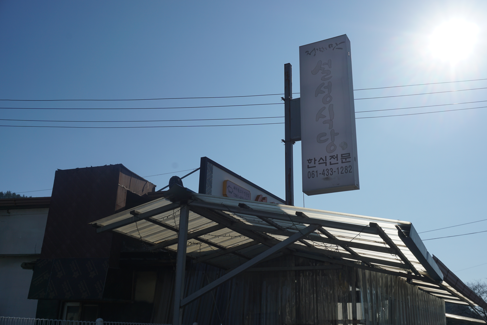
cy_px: 162
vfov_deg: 36.9
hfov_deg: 53.1
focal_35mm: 36
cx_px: 244
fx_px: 487
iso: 100
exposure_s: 1/640
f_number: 9
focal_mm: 24
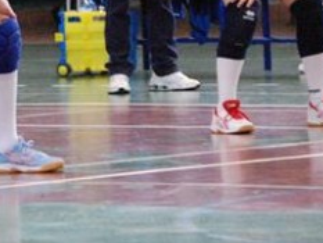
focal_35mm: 454
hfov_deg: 4.4
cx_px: 39
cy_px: -4
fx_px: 4243
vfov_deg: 3.3
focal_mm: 105
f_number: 4.8
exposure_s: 1/100
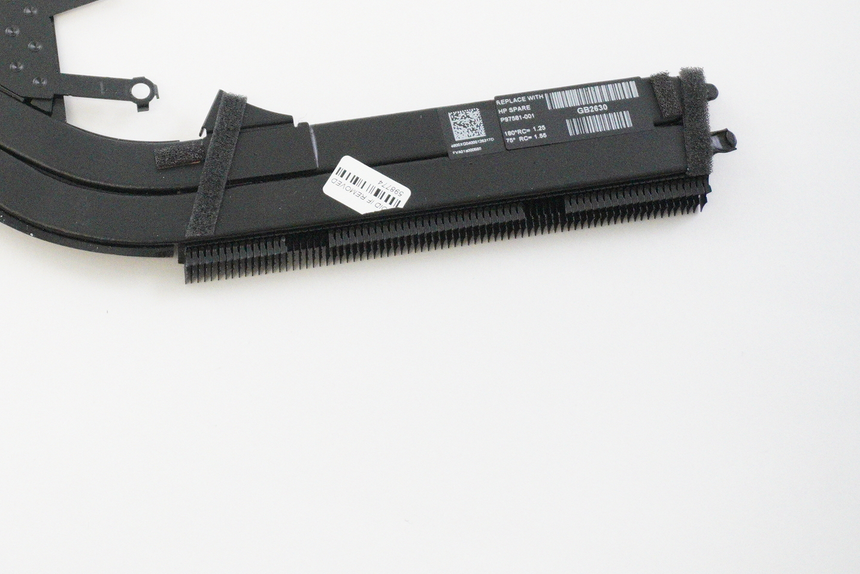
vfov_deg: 16.7
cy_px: 105
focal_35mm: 81
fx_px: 1932
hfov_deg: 24.6
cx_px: 152
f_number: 5.6
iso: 8000
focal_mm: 31
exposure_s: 1/320
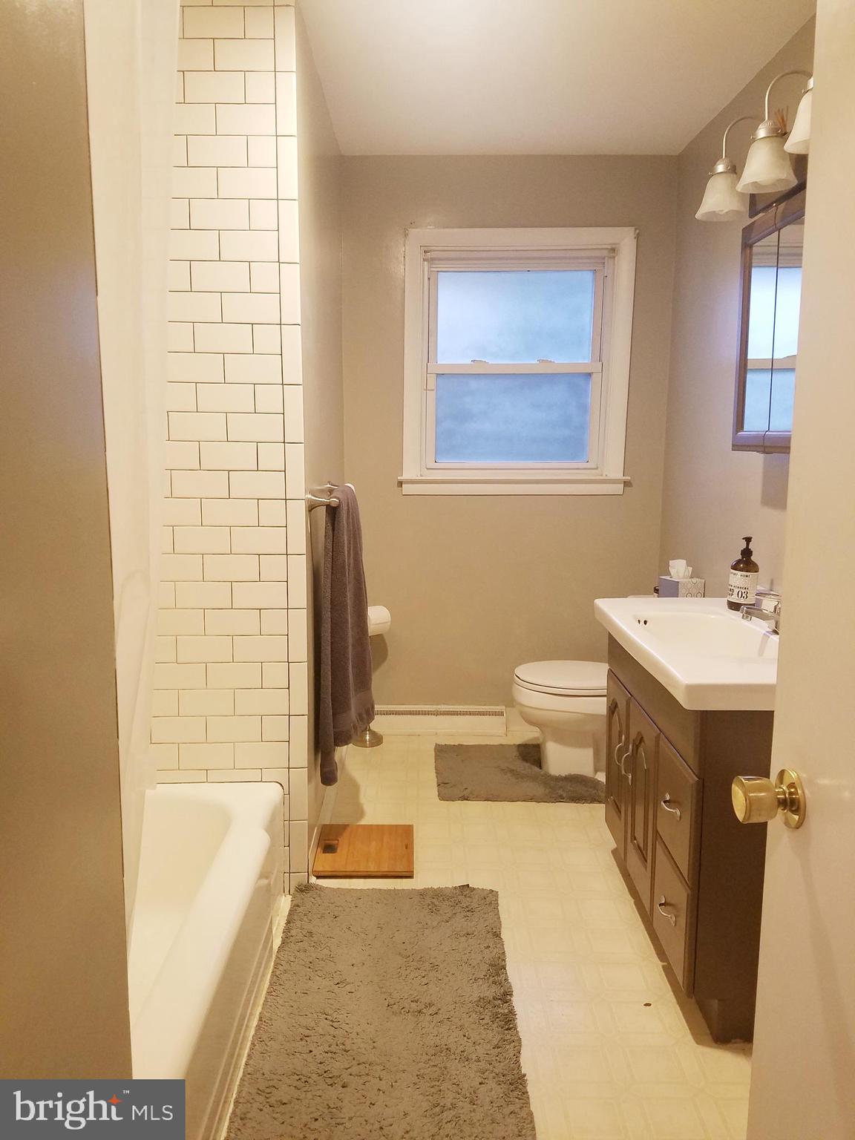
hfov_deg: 53.1
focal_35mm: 26
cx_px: 428
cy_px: 570
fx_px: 856
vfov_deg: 67.3
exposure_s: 1/30
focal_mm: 4.2
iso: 160
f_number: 1.7
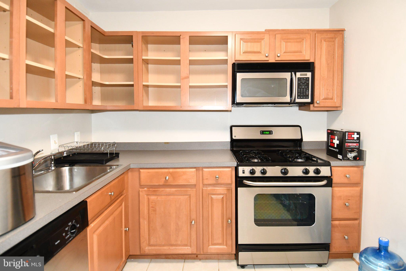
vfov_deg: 67.4
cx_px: 203
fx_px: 203
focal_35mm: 18
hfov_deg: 90.0
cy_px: 136
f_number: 4
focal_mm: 12
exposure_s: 1/60
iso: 1250
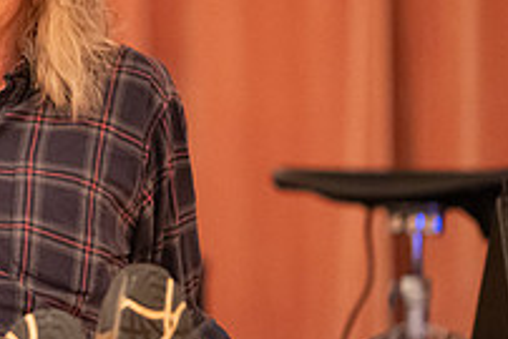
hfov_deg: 3.6
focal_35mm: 573
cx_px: -118
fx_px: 8091
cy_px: 162
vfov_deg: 2.4
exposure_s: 1/60
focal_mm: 200
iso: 12800
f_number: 2.8
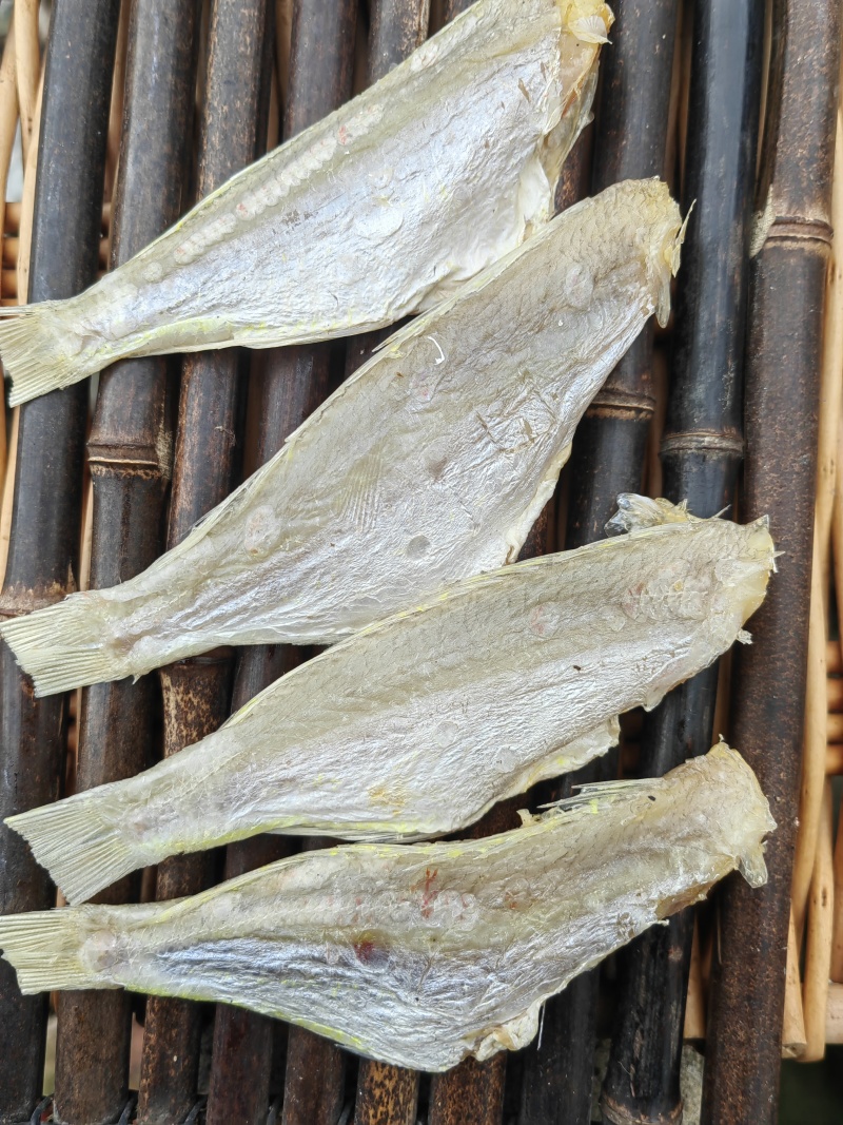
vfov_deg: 65.3
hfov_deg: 51.3
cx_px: 422
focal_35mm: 27
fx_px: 877
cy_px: 562
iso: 160
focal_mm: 5.54
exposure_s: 1/900
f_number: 1.8
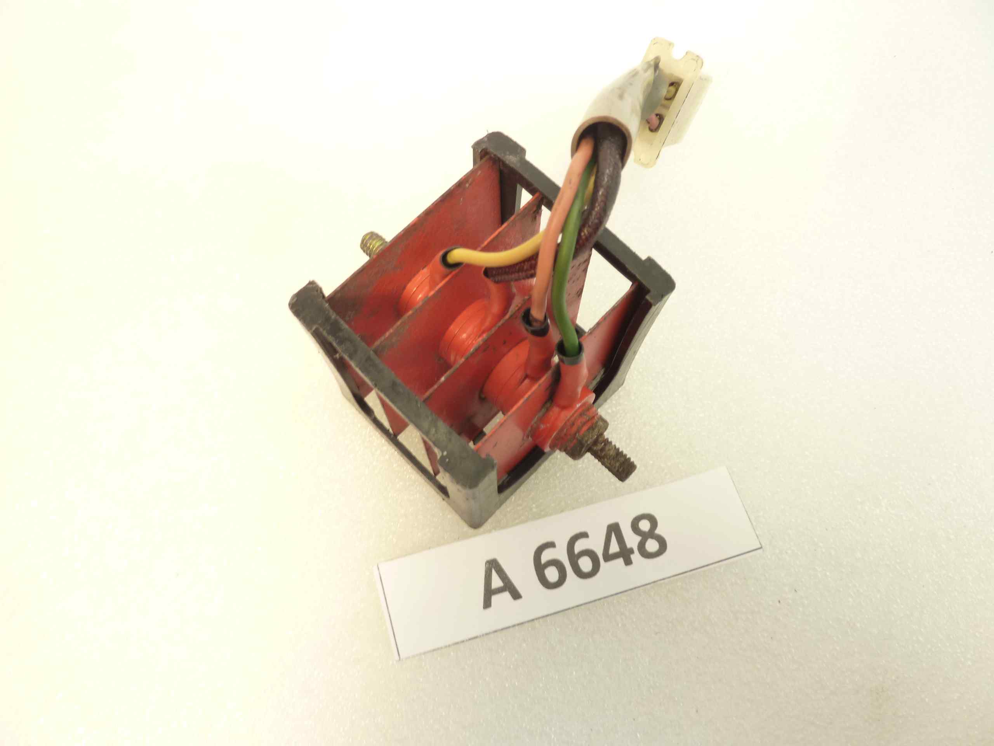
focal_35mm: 25
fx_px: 718
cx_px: 497
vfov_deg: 54.9
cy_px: 373
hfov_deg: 69.4
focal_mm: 4.1
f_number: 3.3
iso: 125
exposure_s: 1/20
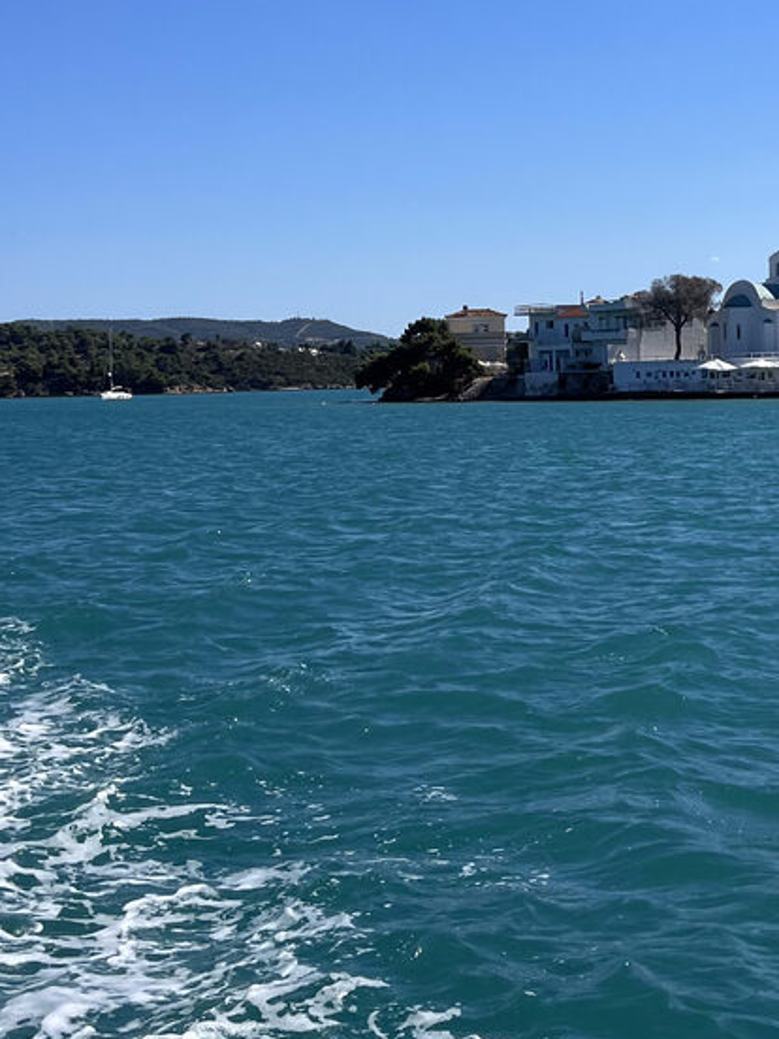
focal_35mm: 66
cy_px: 328
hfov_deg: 22.1
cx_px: 533
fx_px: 1980
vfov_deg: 29.1
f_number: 1.5
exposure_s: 1/6993
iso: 50
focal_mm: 5.7
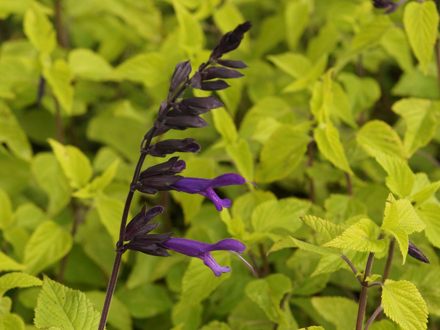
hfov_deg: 12.1
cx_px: 221
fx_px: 2071
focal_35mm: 163
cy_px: 165
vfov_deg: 9.1
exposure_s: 1/160
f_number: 6.3
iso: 1250
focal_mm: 100
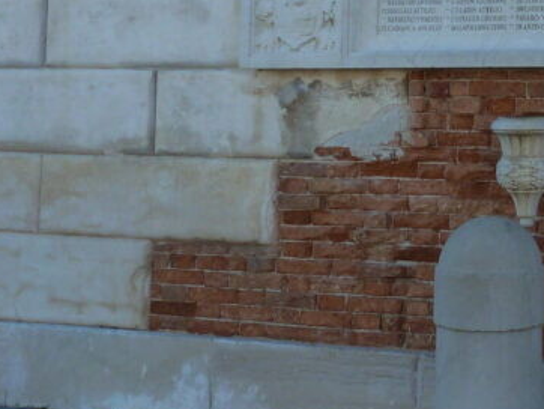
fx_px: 1557
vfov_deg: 14.4
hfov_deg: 18.9
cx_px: 616
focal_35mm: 99
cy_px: -98
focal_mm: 5.7
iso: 80
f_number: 4
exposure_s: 1/200
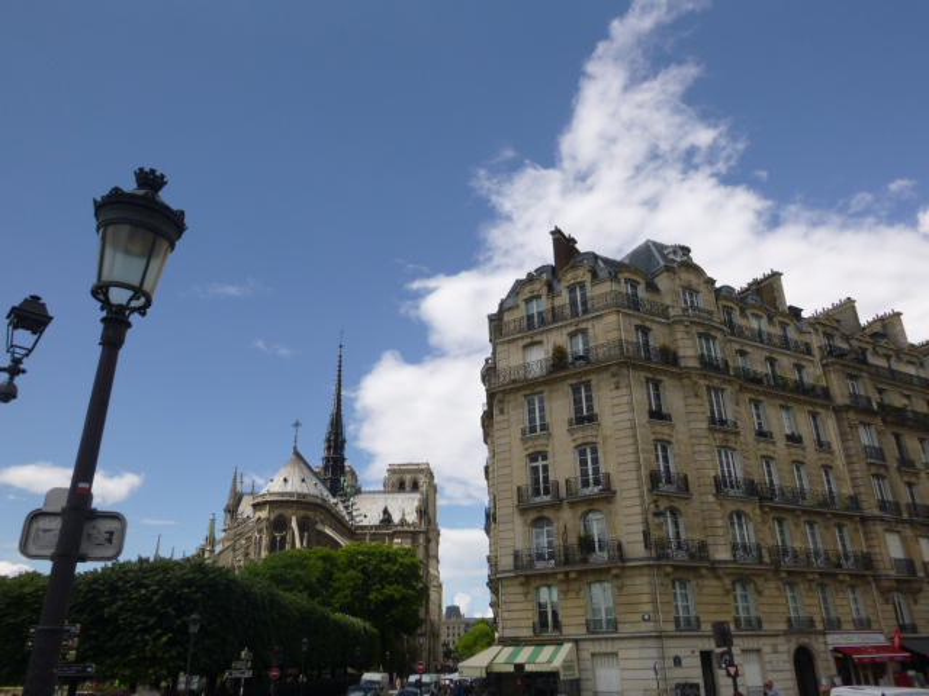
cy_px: 348
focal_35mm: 25
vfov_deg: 54.9
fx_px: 671
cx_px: 464
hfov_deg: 69.4
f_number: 3.9
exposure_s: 1/800
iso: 100
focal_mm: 4.5
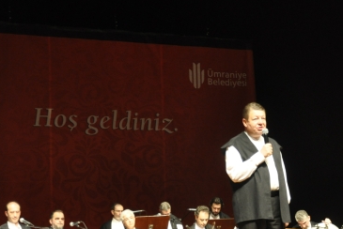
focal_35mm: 82
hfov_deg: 24.7
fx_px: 783
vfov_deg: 16.4
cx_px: 206
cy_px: 225
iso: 800
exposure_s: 1/13
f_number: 4
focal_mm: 25
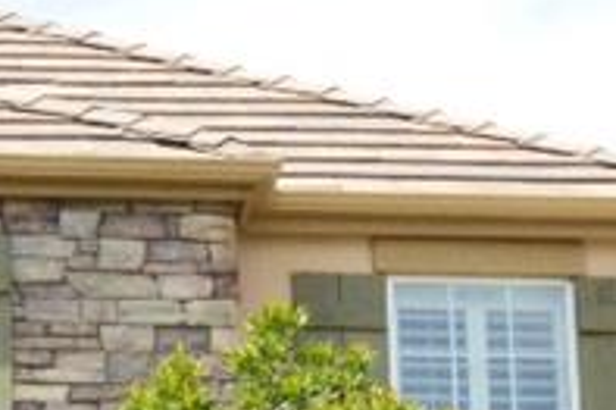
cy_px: 484
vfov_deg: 6.6
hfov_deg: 10.0
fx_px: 3522
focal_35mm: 206
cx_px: 191
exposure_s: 1/200
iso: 800
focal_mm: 18
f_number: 18
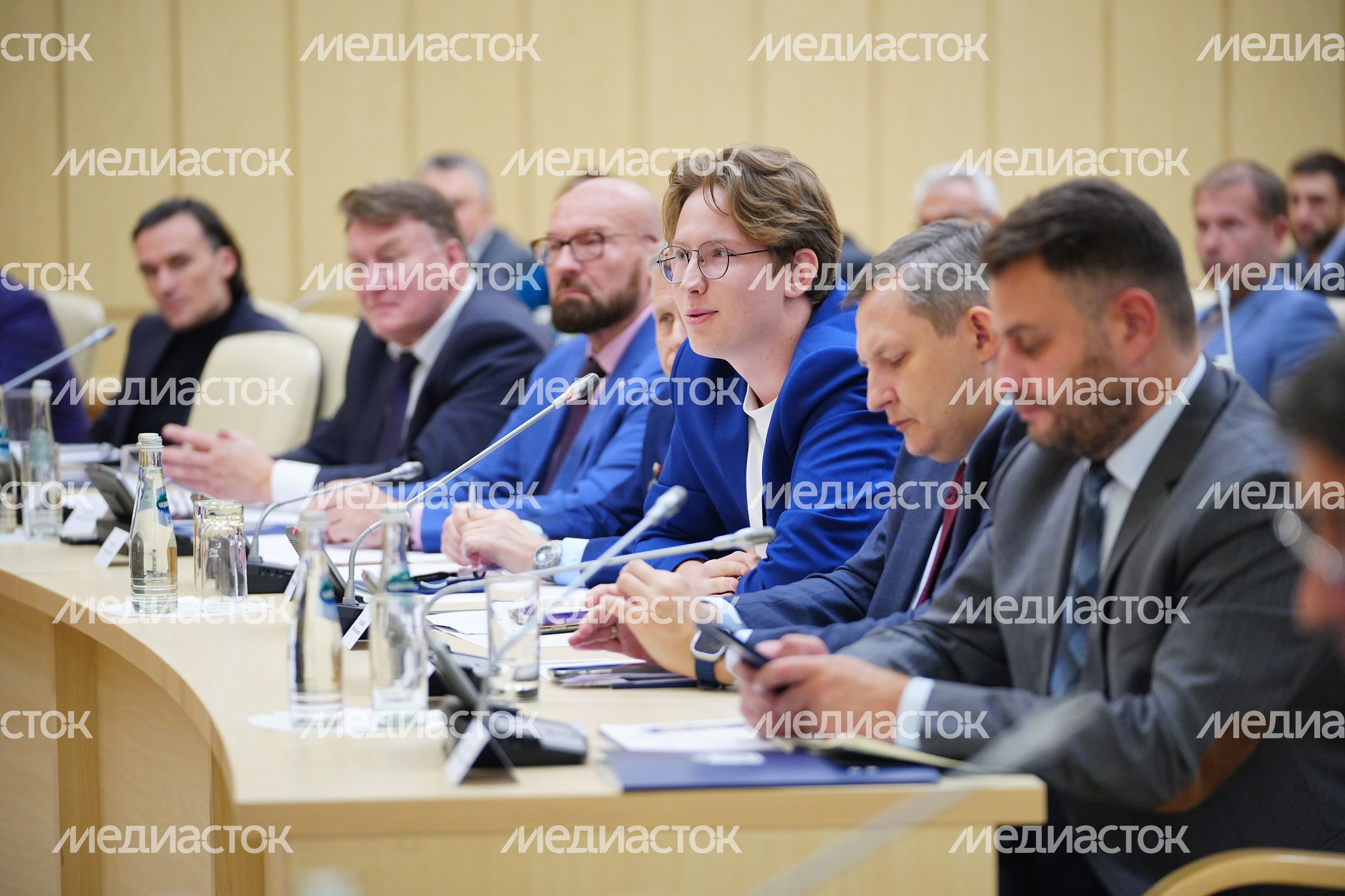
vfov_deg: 10.0
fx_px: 5118
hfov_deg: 15.0
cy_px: 448
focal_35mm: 137
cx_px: 672
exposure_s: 1/400
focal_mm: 137
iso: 2000
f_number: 2.8
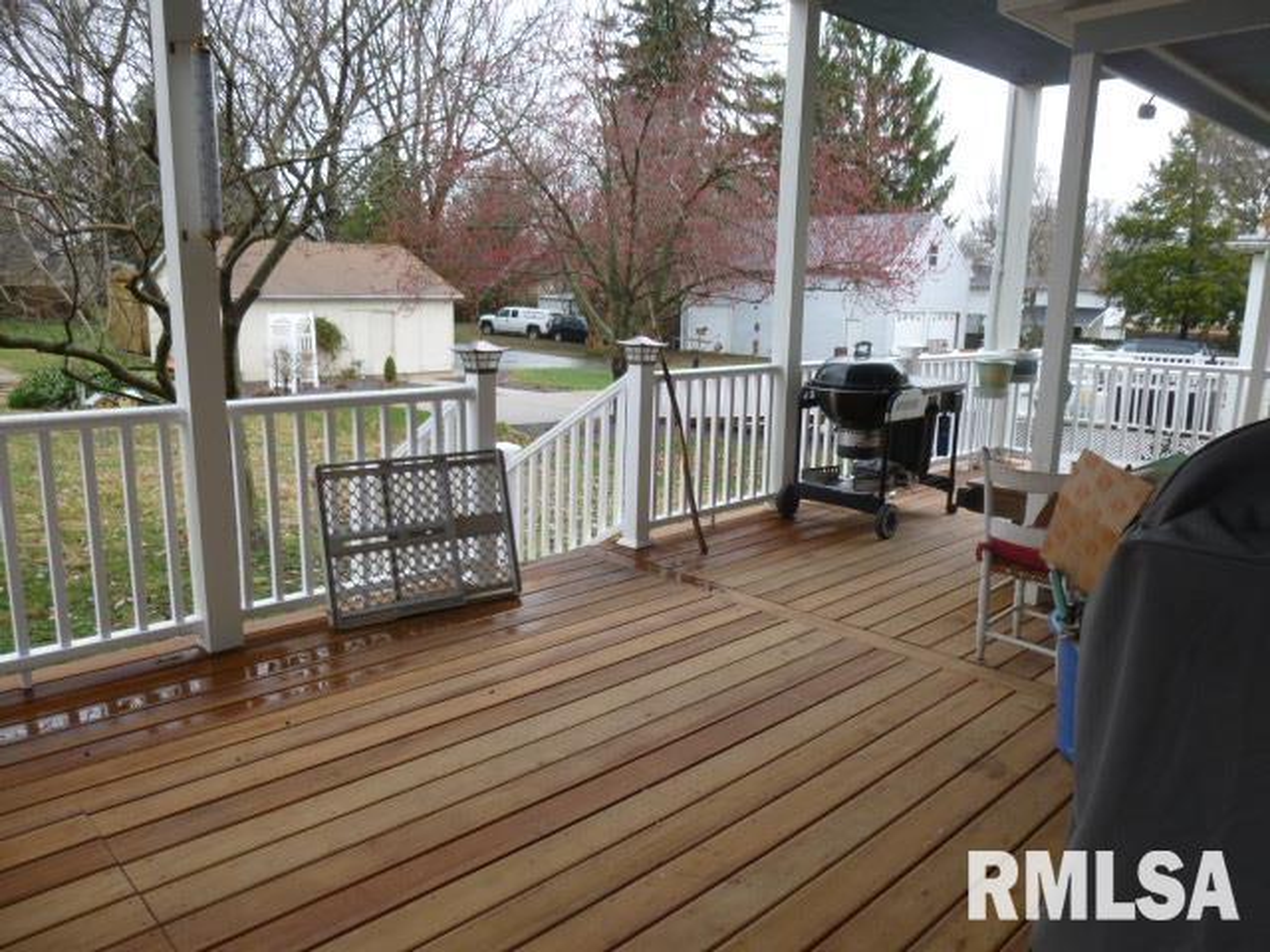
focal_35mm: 25
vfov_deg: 54.9
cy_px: 476
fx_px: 917
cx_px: 635
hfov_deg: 69.4
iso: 100
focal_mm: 4.5
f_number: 3.1
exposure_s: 1/125
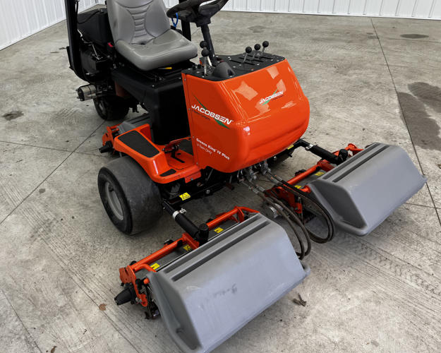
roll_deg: +1.3
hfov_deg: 58.5
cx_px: 186
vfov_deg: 48.3
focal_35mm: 30
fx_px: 392
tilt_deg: -32.0
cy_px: 144
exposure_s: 1/120
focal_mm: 6.76
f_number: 1.78
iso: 50
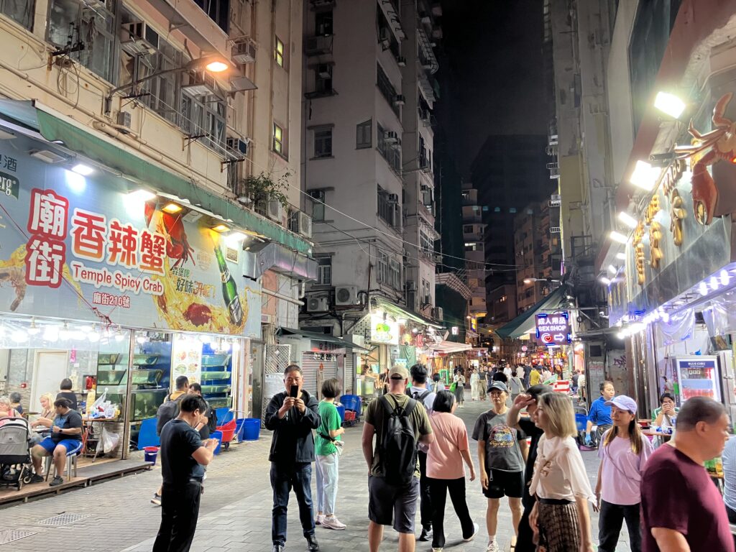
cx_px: 368
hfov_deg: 63.4
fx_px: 595
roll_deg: +0.0
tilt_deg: +8.3
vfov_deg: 49.7
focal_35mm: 28
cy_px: 276
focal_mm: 3.99
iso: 100
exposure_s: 1/50
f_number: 1.8
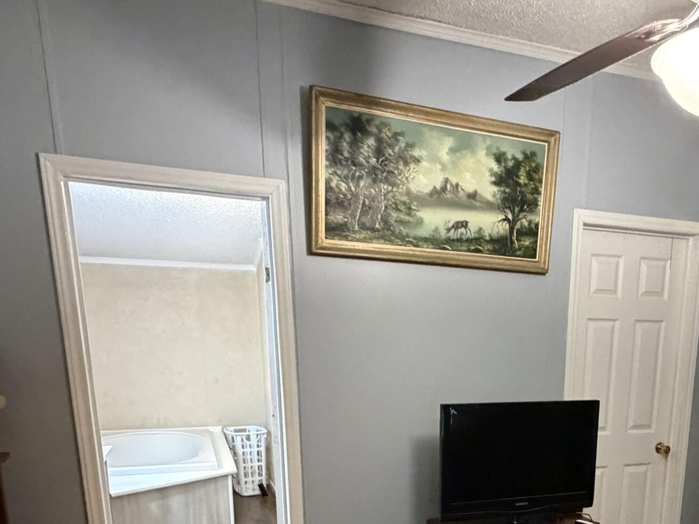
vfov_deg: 40.0
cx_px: 467
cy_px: 495
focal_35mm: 32
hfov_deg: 55.6
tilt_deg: -14.2
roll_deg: -1.0
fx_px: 646
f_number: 2.2
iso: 1250
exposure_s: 1/60
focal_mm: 2.22
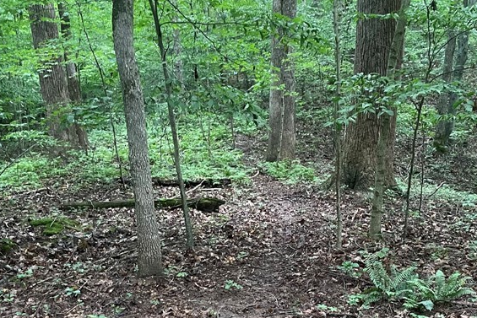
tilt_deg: -21.3
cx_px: 273
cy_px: 279
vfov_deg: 26.7
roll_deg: +2.0
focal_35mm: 49
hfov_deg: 40.2
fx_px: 649
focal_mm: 4.2
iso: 250
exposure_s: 1/60
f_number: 1.6
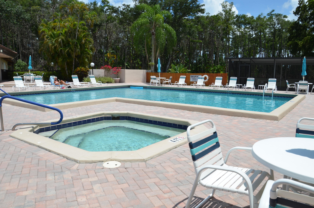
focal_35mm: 27
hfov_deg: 67.5
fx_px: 235
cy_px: 104
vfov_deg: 47.7
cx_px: 157
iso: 100
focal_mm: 18
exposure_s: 1/320
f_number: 9
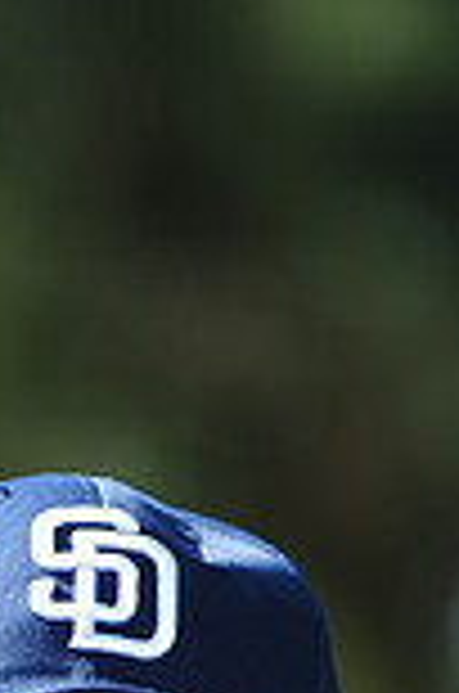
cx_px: 63
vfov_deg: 2.7
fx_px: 14504
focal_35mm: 755
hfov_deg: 1.8
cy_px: 1228
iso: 200
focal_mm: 200
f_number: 4.5
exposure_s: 1/640
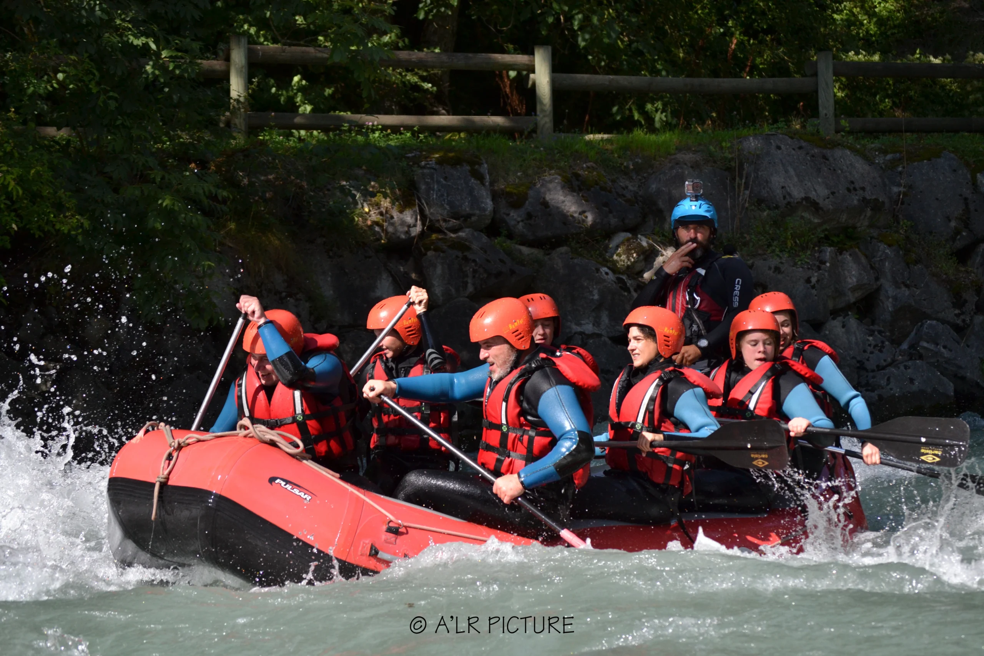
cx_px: 492
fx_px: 3485
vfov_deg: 10.8
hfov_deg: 16.1
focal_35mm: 128
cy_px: 328
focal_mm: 85
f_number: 5.6
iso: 400
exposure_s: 1/1600
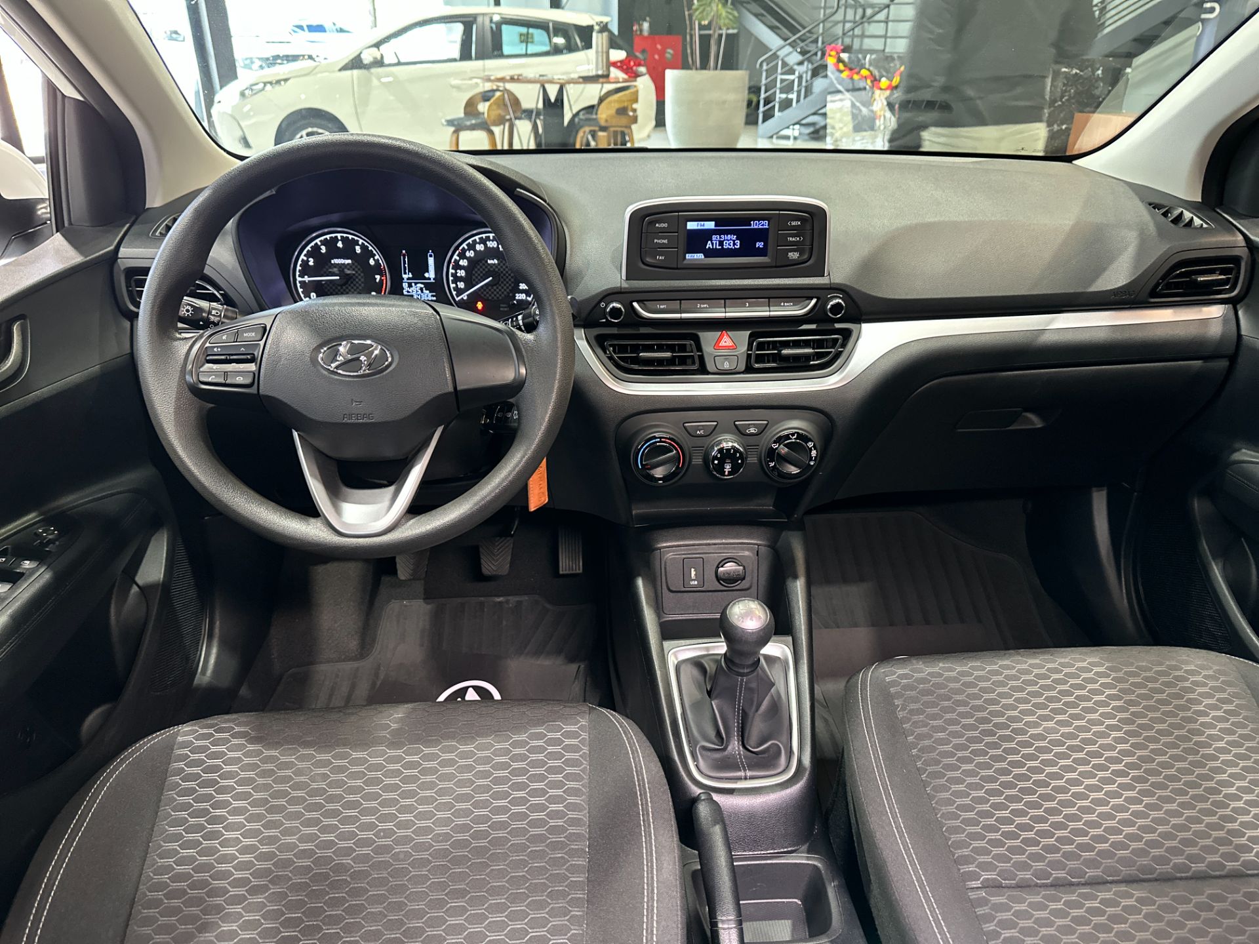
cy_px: 472
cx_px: 630
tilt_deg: -25.4
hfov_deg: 71.6
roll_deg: -0.2
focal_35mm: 24
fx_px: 873
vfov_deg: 56.8
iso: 800
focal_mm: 6.86
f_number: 1.78
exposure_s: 1/60
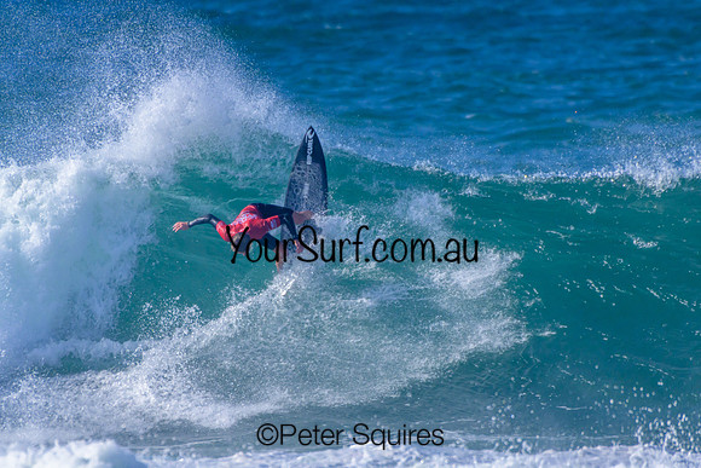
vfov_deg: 1.4
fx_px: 19476
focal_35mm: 1000
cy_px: 234
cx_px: 350
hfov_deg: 2.1
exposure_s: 1/2500
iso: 1000
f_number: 11
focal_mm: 1000
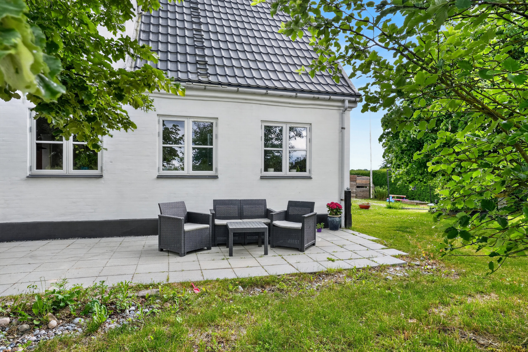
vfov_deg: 57.2
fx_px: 323
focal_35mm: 22
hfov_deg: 78.6
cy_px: 176
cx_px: 264
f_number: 8
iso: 400
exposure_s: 1/50
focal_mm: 22
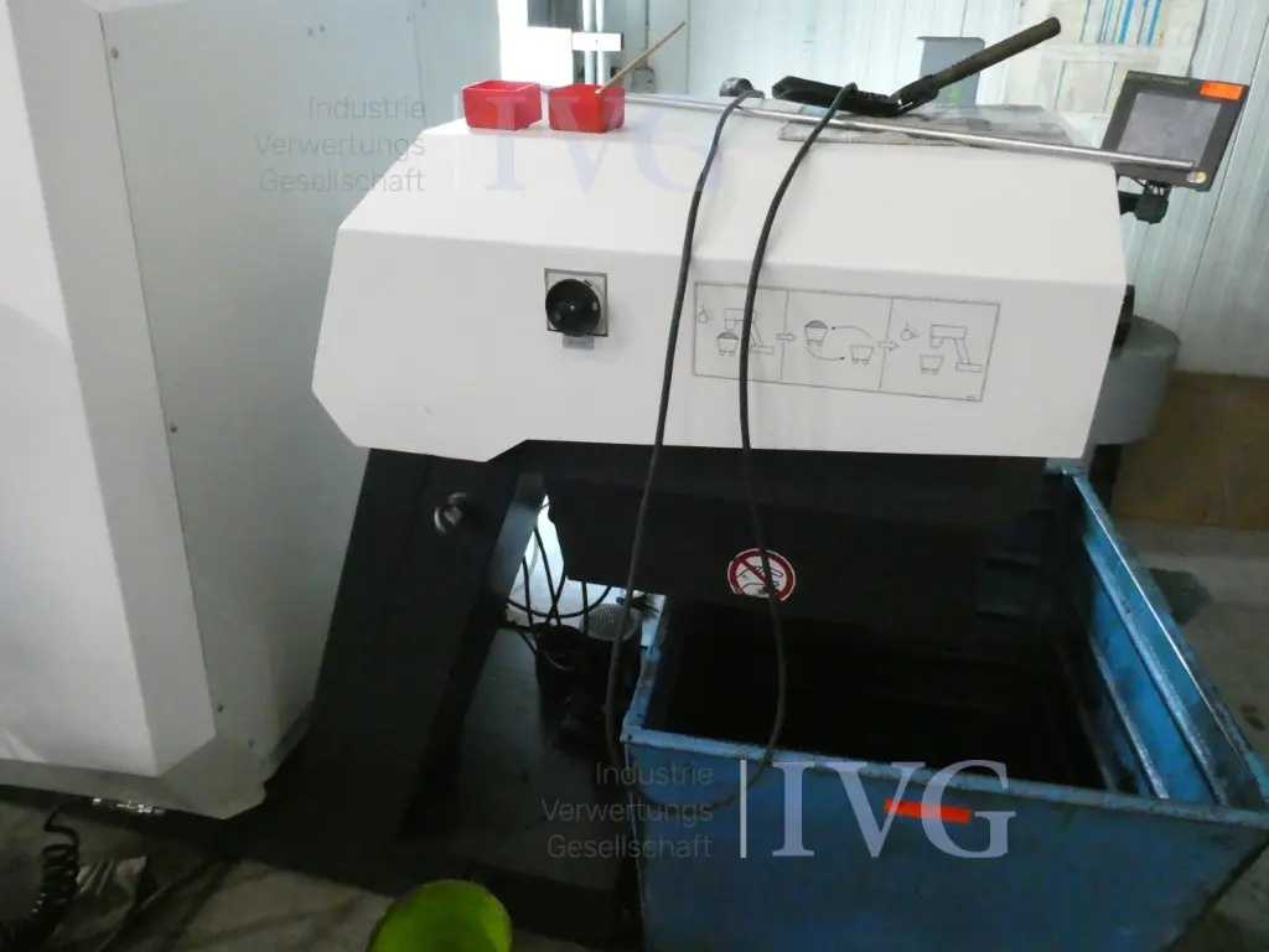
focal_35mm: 24
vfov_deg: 56.8
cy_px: 476
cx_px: 634
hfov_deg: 71.6
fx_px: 880
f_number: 3.3
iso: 2500
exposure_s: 1/125
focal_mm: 4.3
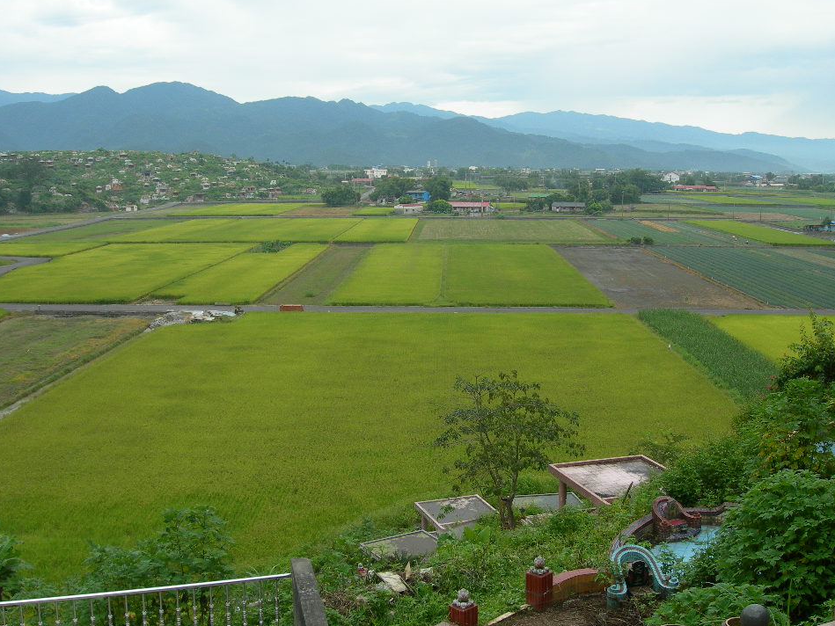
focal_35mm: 41
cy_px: 291
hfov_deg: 45.8
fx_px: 989
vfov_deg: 35.1
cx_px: 419
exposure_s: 1/151
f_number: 4.8
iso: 50
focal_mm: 7.8
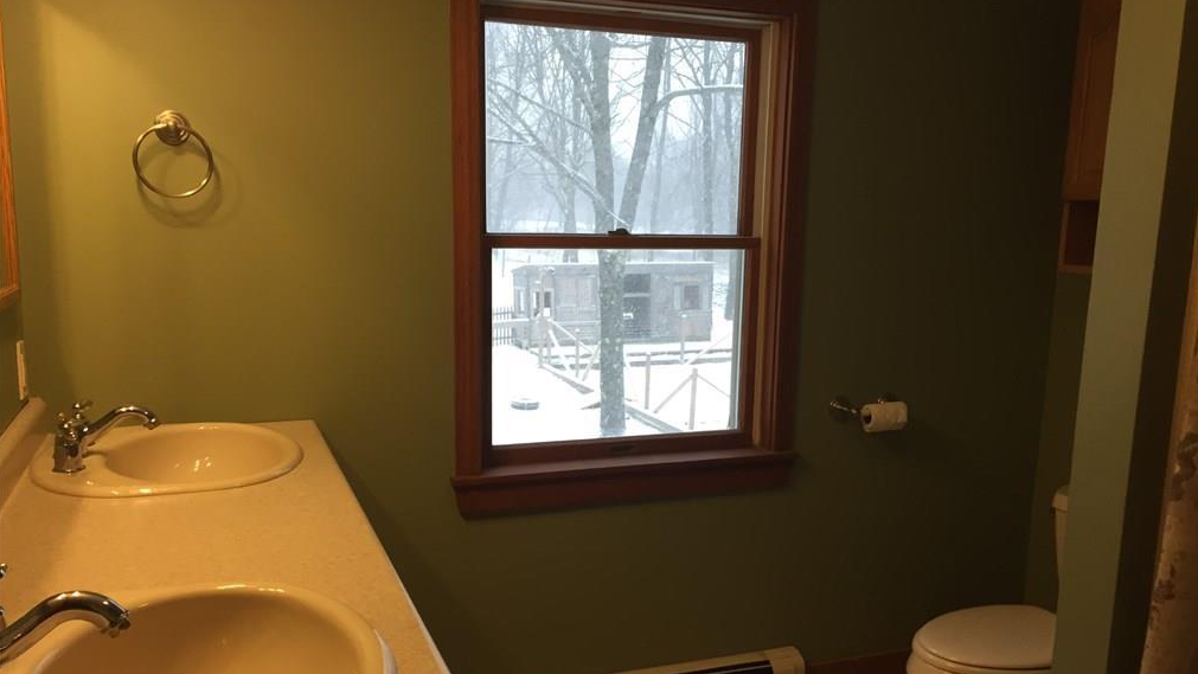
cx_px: 603
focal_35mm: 32
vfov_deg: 36.6
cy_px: 402
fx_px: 1017
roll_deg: -1.0
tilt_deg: -10.4
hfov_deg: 61.0
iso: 32
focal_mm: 4.15
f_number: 2.2
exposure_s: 1/30
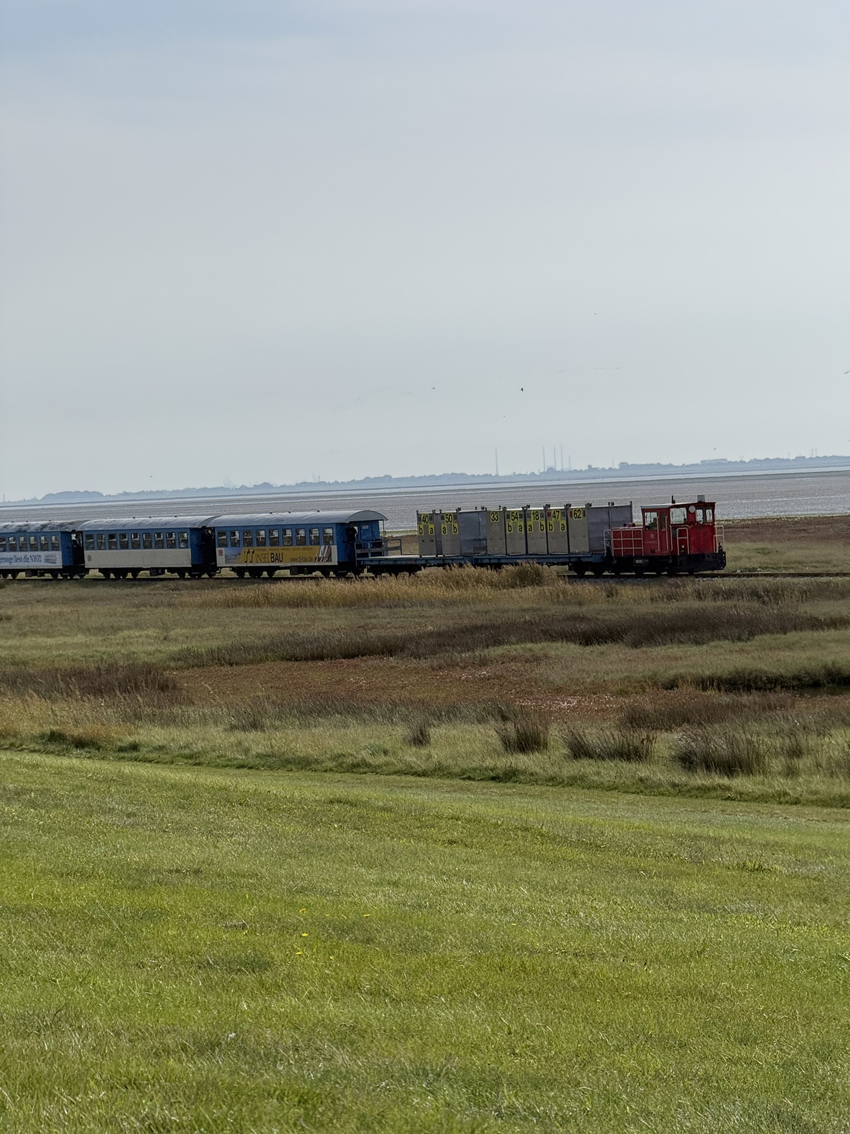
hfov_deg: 12.3
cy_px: 567
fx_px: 3929
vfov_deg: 16.4
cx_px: 425
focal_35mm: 120
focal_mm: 15.66
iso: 50
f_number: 2.8
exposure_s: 1/2817
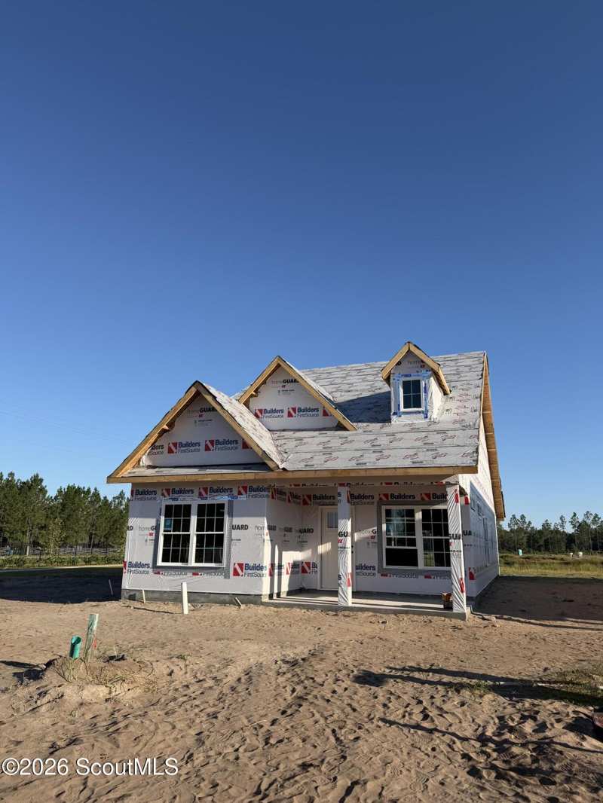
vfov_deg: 71.6
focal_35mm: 24
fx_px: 557
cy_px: 402
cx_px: 302
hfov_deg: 56.8
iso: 80
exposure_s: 1/4167
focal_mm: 6.76
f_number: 1.78
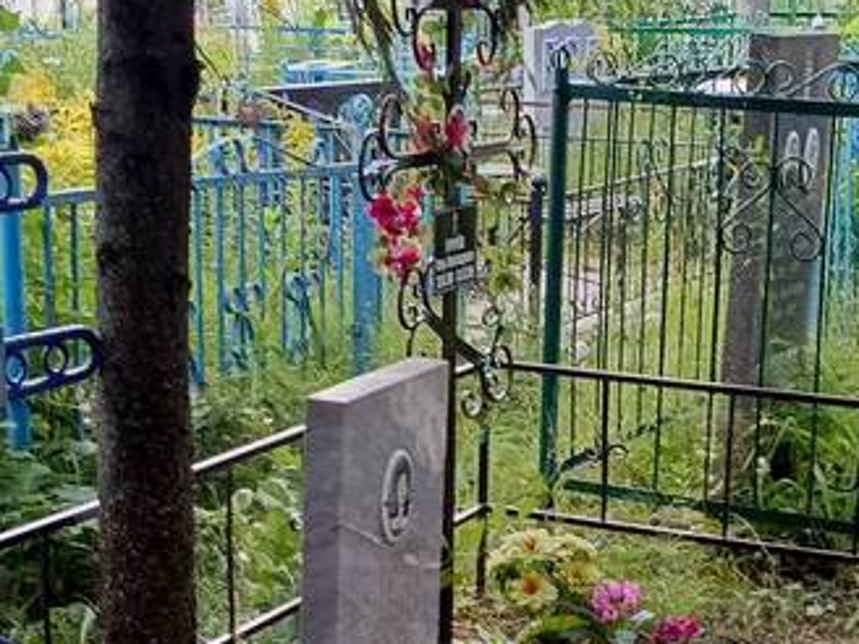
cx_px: 566
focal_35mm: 78
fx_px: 1936
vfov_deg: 18.5
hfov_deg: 24.9
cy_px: 594
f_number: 1.69
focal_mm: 4.76
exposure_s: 1/100
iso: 144
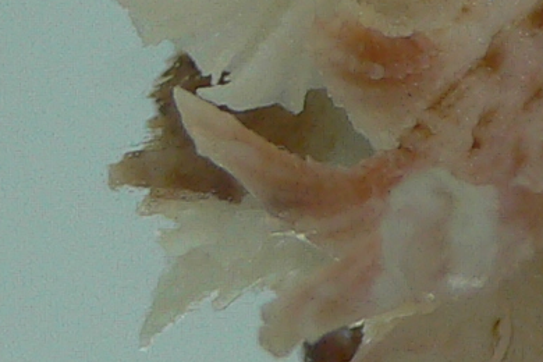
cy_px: -136
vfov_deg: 7.2
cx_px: 558
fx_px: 2835
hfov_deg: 10.8
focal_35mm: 188
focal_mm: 4.6
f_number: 2.8
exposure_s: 1/60
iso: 80
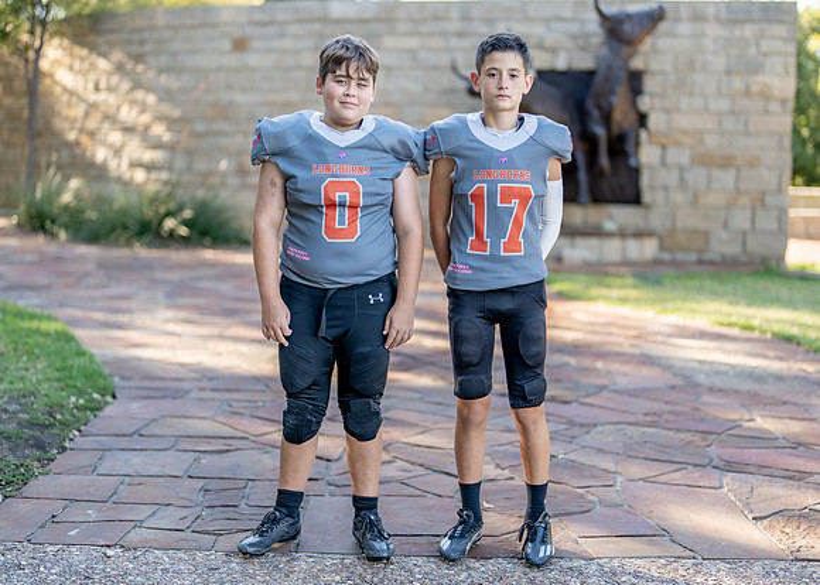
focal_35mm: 56
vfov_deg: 25.4
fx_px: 1299
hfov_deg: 35.0
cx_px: 421
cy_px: 301
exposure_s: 1/800
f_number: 1.2
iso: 100
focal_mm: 50
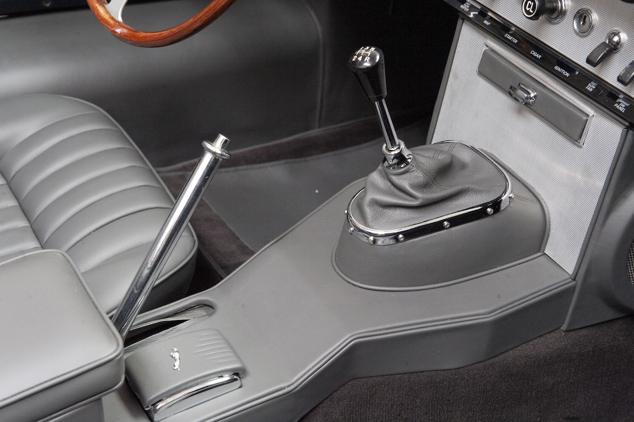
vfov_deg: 21.9
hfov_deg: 32.4
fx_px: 1091
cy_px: 211
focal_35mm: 62
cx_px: 317
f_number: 9
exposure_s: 1/80
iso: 5000
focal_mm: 62
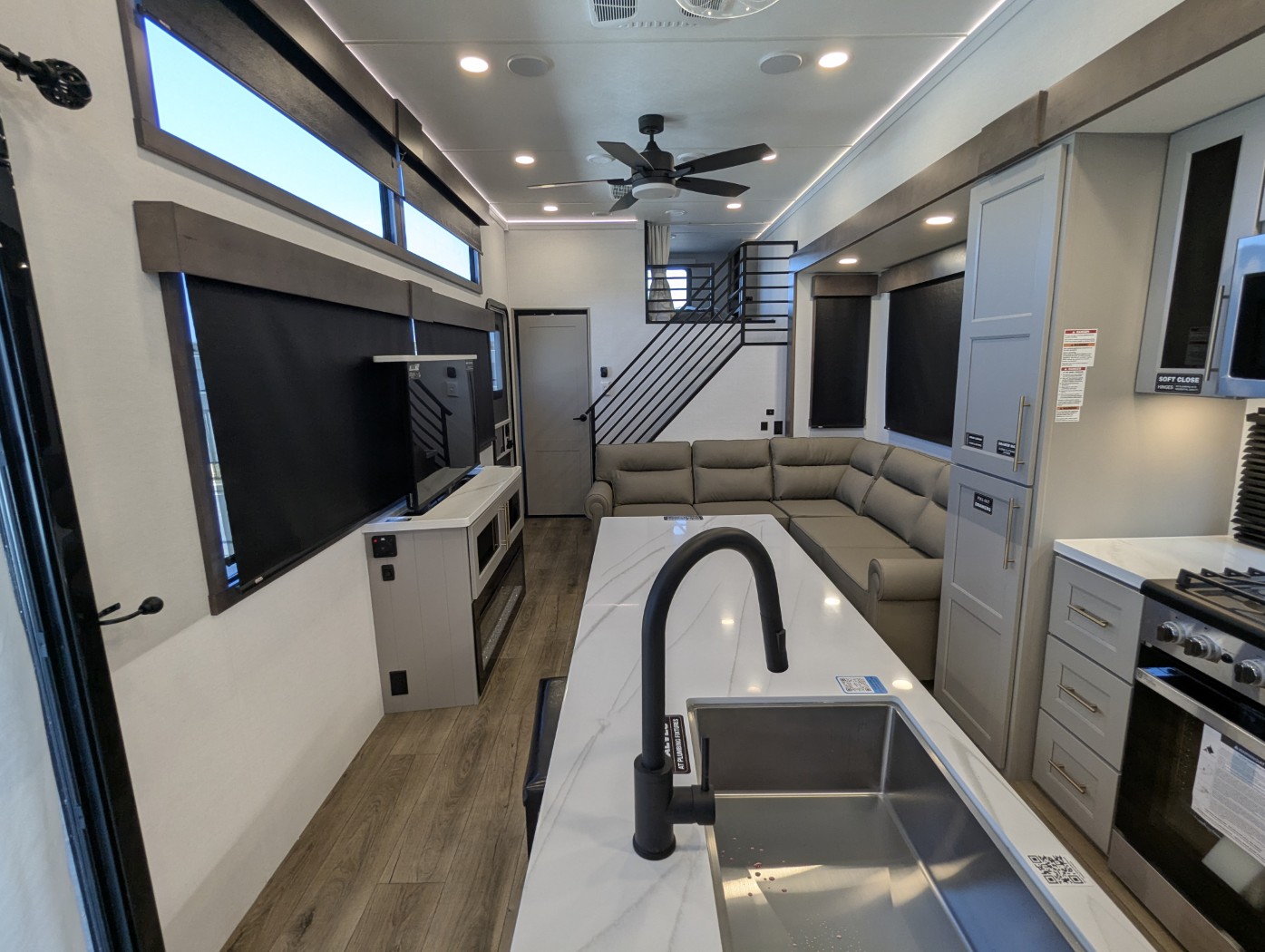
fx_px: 585
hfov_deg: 94.4
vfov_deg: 78.2
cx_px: 632
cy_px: 476
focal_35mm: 16
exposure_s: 1/45
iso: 57
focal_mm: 2.35
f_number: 2.2
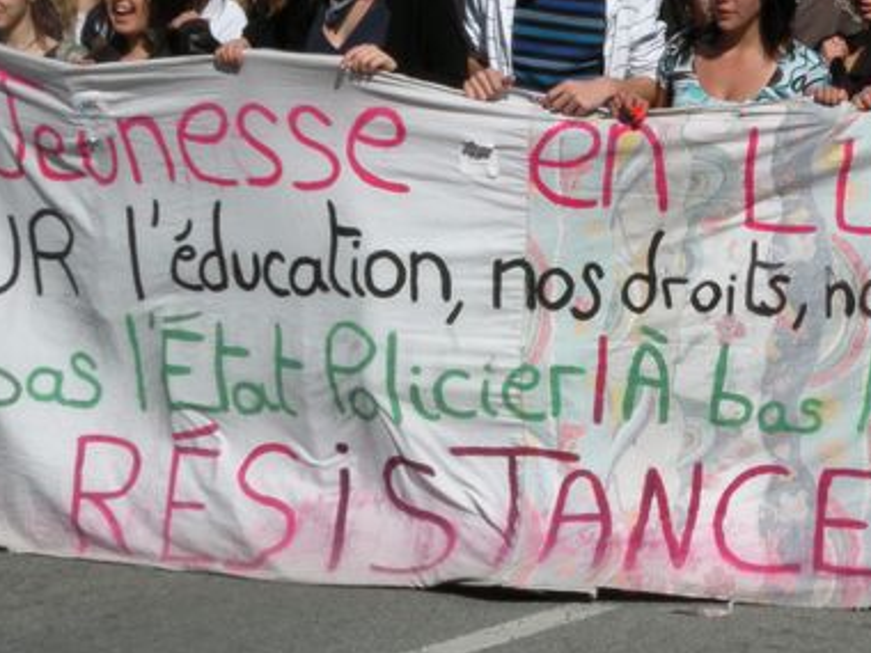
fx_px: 2969
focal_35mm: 118
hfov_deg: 16.6
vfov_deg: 12.6
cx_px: 685
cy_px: 355
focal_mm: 9.8
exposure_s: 1/416
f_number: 8
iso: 64
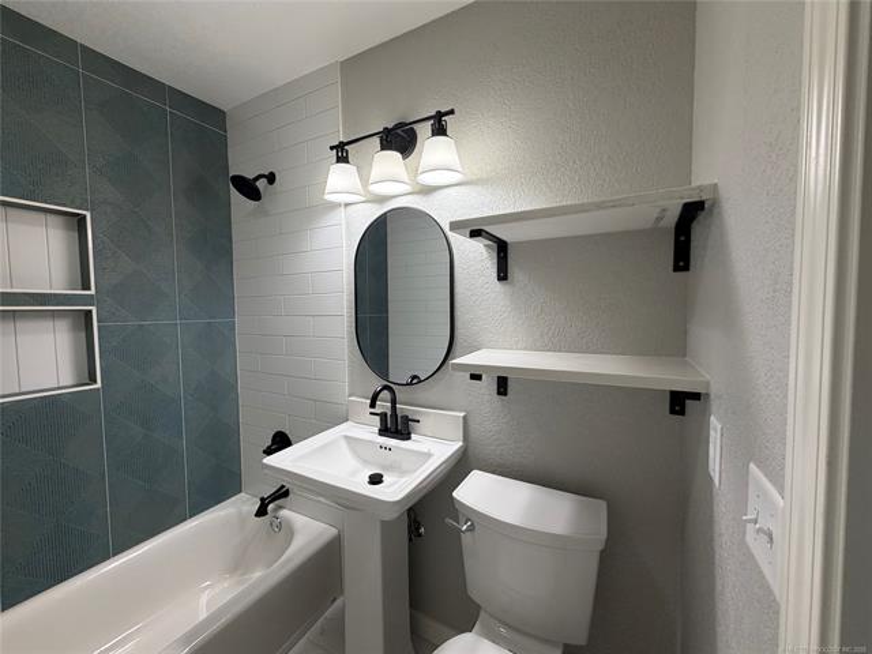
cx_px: 436
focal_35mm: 14
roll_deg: +0.3
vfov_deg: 85.7
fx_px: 353
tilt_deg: -3.0
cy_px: 327
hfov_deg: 102.1
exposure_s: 1/120
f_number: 2.2
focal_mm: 2.22
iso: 160
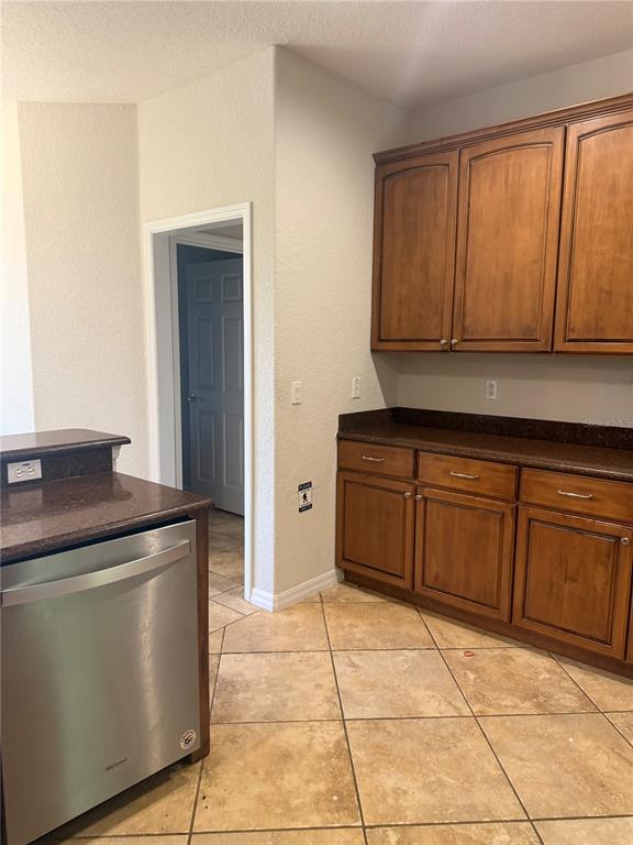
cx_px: 316
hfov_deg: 56.8
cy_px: 422
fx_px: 585
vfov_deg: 71.6
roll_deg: -1.4
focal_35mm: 24
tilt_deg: -7.0
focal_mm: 6.76
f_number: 1.78
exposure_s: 1/60
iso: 250
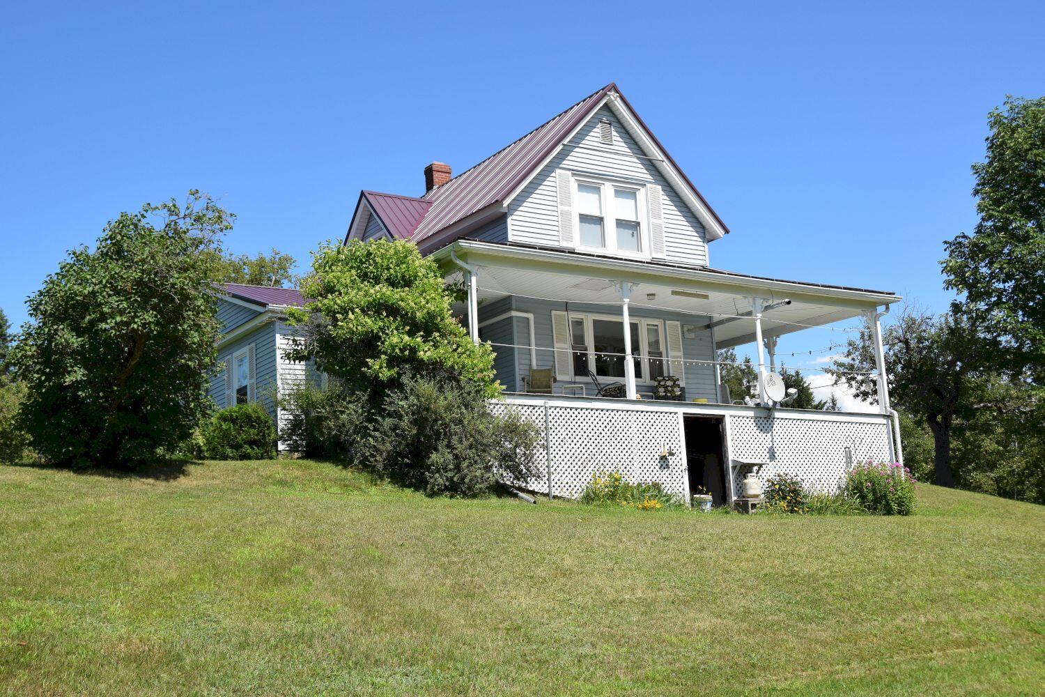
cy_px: 348
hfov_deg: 45.0
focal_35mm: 44
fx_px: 1263
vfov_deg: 30.8
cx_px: 522
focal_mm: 29
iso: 200
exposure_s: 1/400
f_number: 10
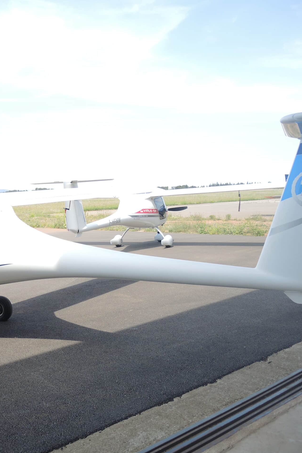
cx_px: 74
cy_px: 227
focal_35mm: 39
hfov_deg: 33.5
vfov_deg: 49.6
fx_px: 491
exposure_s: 1/1000
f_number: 2
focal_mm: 6
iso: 80
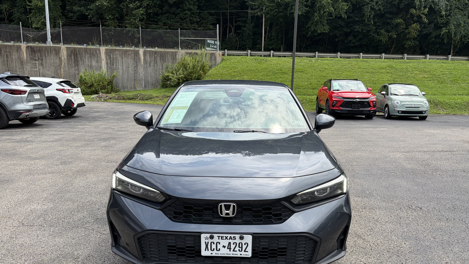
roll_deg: -0.4
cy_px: 176
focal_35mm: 29
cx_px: 235
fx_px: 361
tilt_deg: -12.1
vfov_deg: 39.7
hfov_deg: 66.1
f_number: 1.6
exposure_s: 1/1587
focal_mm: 5.96
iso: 50
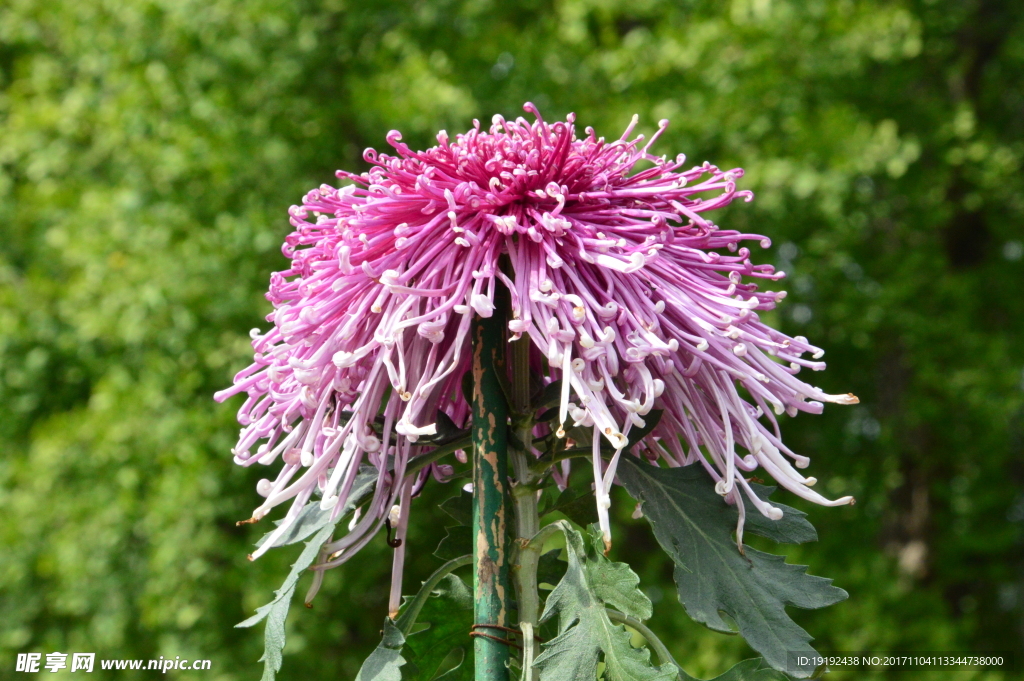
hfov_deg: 11.2
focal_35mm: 183
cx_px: 512
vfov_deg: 7.5
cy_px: 340
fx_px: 5201
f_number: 20
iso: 1800
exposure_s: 1/250
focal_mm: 122
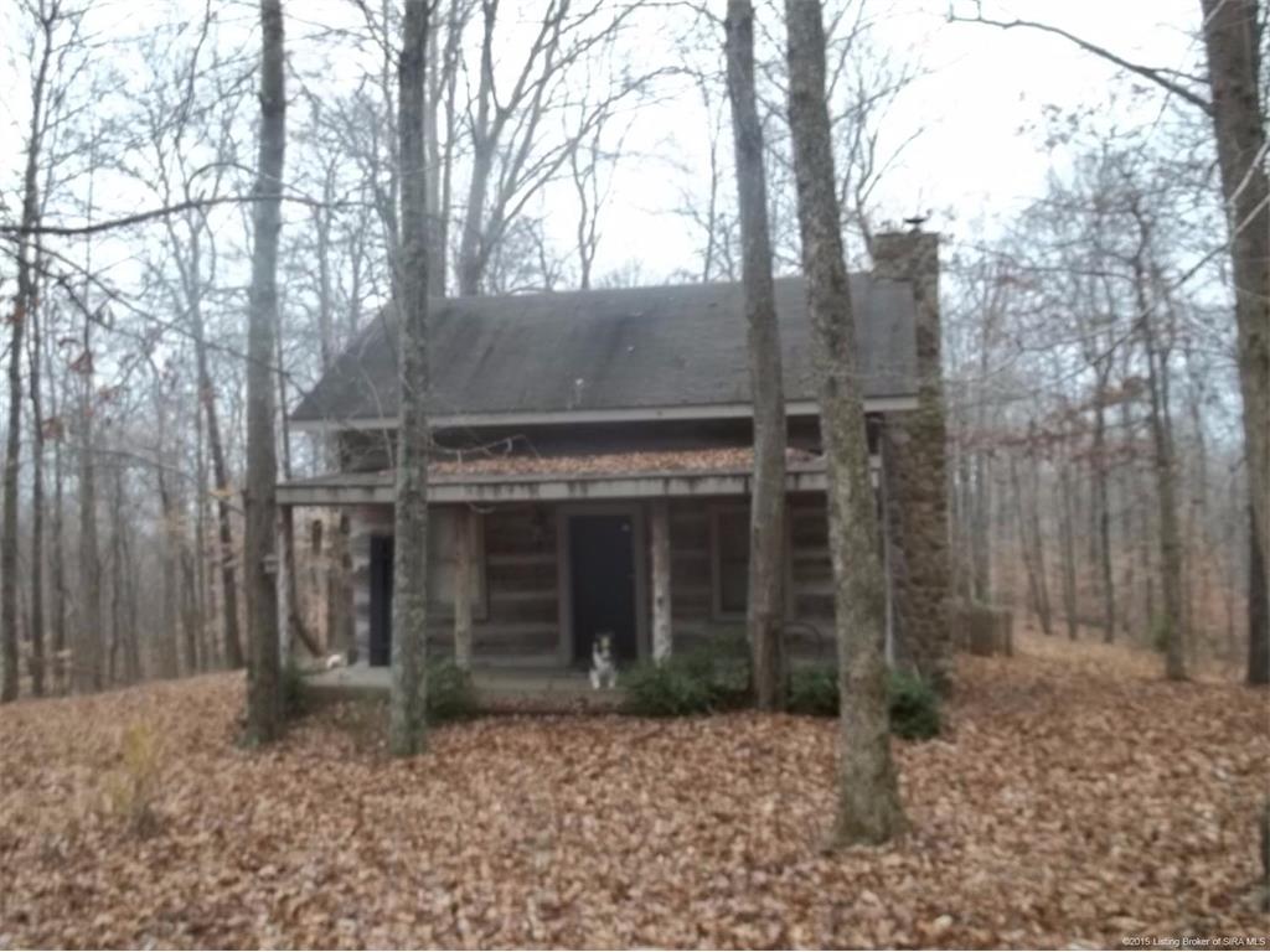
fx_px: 1211
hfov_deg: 55.4
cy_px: 476
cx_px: 635
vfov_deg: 42.9
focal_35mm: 33
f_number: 3.3
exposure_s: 1/100
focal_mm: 5.9
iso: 64
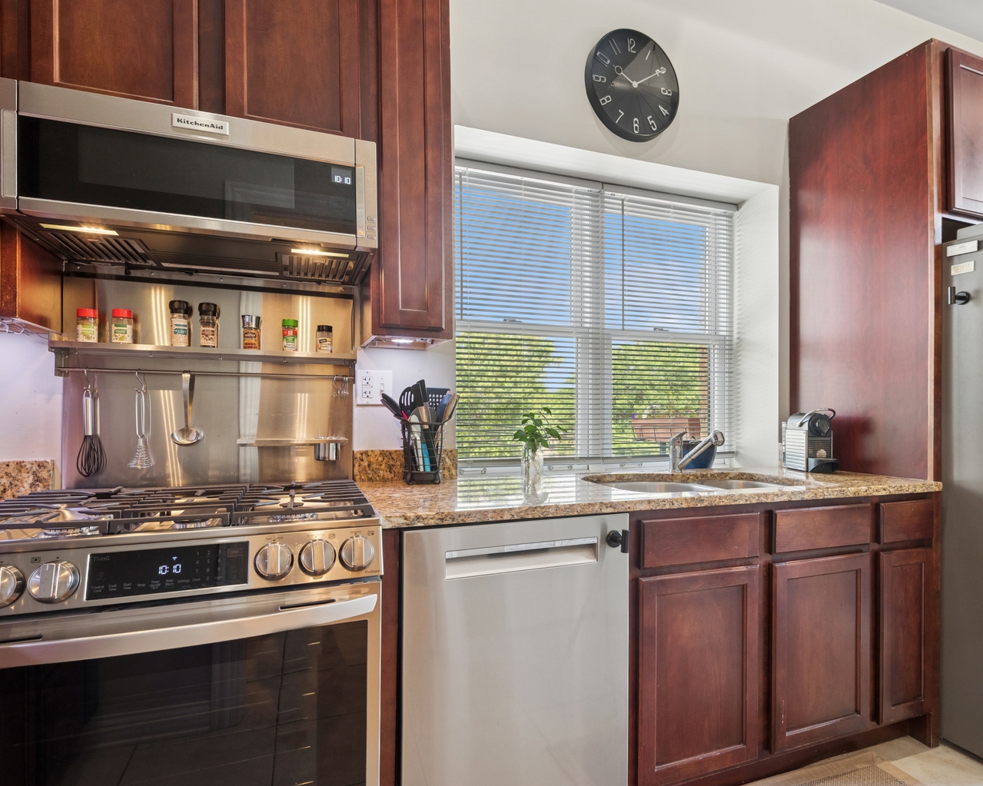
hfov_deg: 83.1
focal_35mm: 19
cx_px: 533
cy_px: 412
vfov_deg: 70.8
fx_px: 553
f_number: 8
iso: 400
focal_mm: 16
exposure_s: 1/60
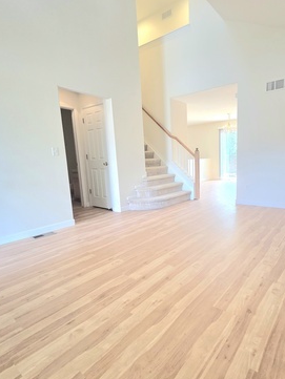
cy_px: 194
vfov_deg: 87.7
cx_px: 182
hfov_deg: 70.2
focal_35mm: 18
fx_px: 197
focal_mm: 2.2
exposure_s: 1/120
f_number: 2.2
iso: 200
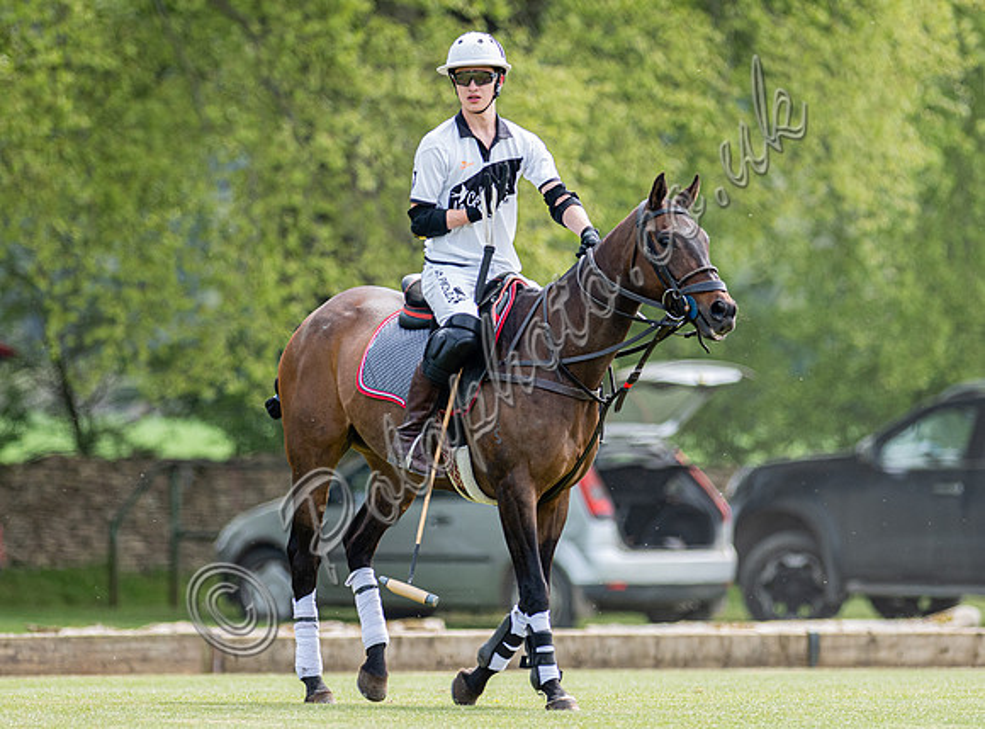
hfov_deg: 3.7
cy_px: 338
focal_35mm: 534
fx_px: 15119
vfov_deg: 2.8
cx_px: 520
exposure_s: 1/1600
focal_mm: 300
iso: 400
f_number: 3.2
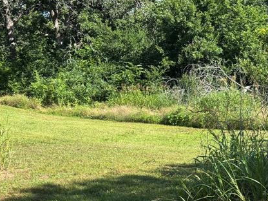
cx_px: 166
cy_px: 214
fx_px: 495
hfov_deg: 30.2
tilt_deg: -17.5
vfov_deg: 21.9
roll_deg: -0.4
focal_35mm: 64
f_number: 1.6
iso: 50
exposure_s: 1/1279
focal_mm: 5.96
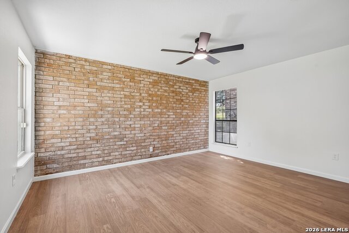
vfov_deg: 72.1
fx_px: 160
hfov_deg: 95.0
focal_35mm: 16
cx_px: 174
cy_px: 116
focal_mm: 16.5
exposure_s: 1/30
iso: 400
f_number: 8
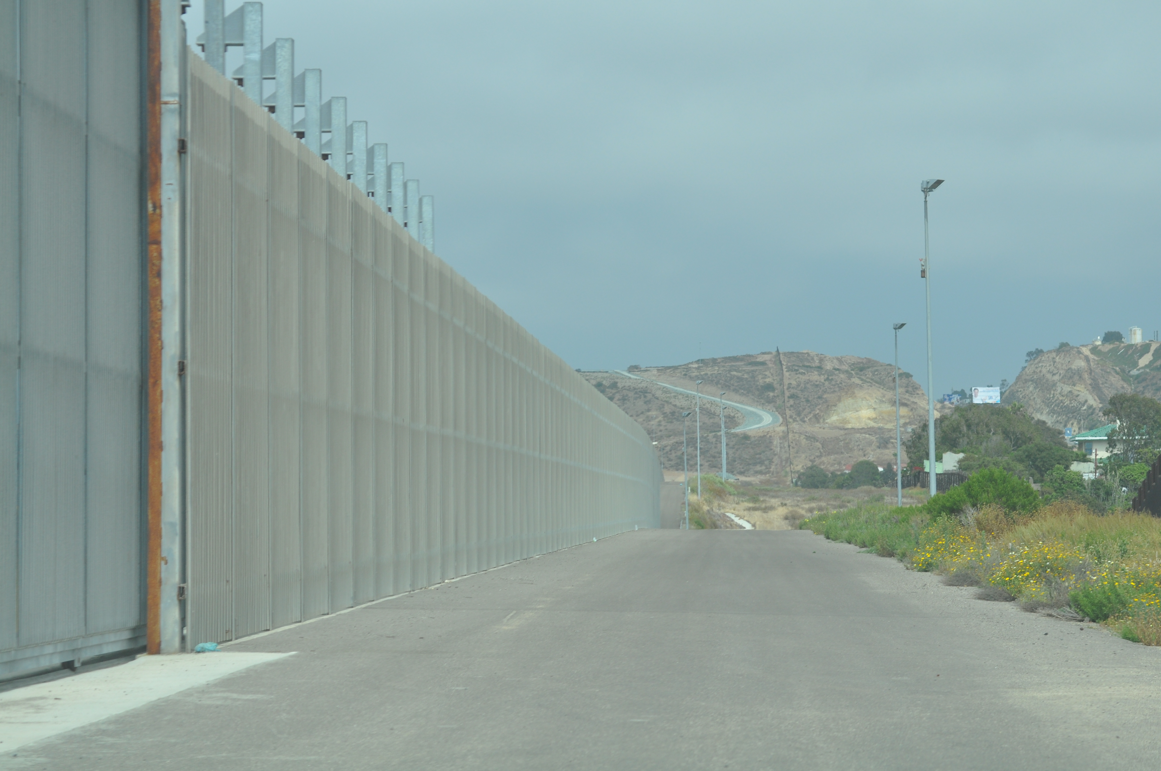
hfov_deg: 21.9
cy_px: 386
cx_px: 580
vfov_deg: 14.7
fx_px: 2996
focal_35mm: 93
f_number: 5.6
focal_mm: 62
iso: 250
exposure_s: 1/500
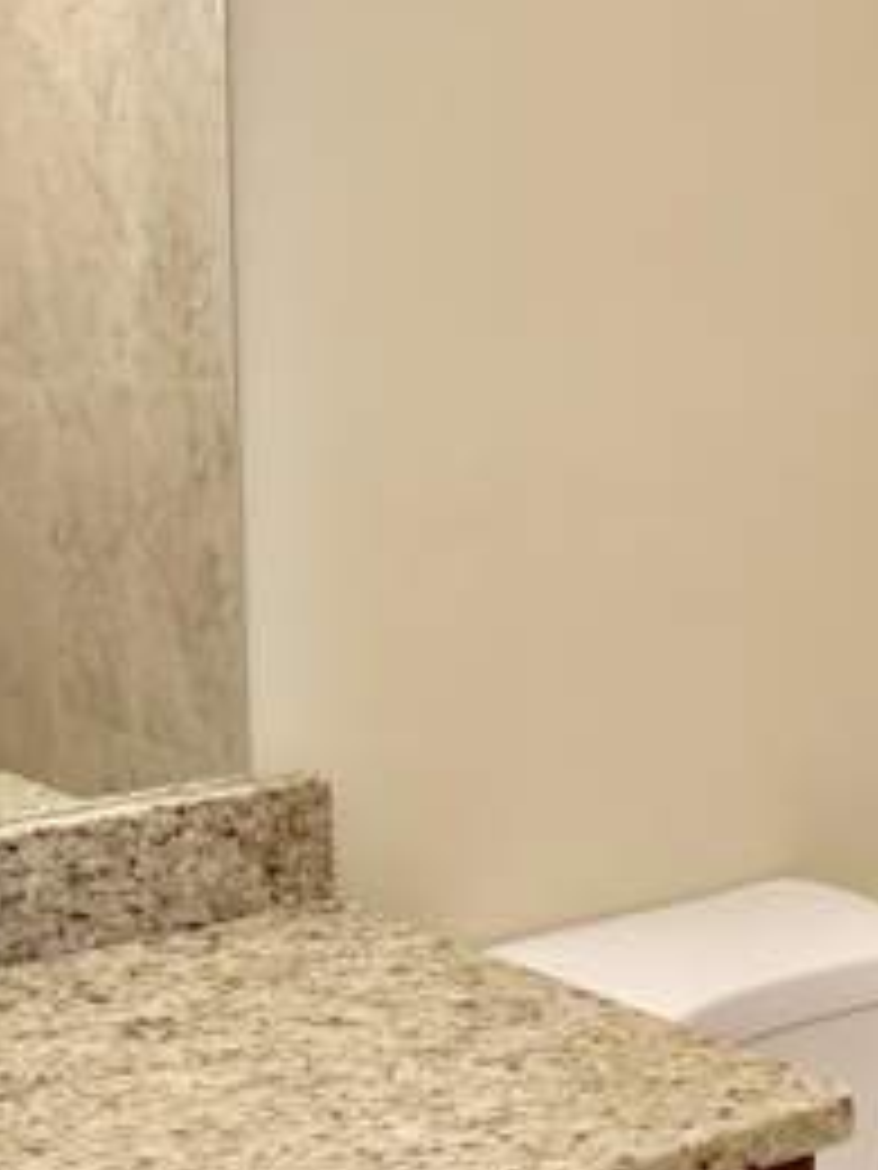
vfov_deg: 30.3
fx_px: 2164
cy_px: 554
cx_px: 95
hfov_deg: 22.4
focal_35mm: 64
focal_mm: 4.25
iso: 80
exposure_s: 1/60
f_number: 1.8
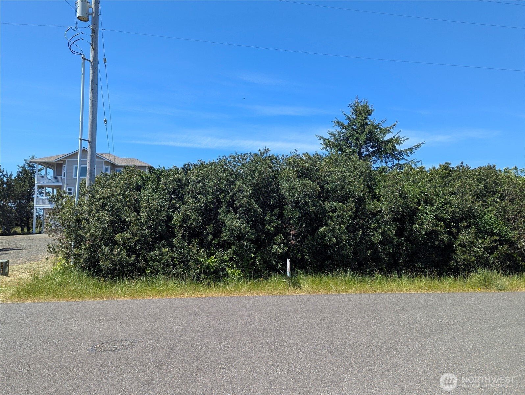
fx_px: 364
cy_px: 198
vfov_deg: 56.9
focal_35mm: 24
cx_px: 262
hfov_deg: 71.5
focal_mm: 6.81
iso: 45
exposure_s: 1/1316
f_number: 1.85
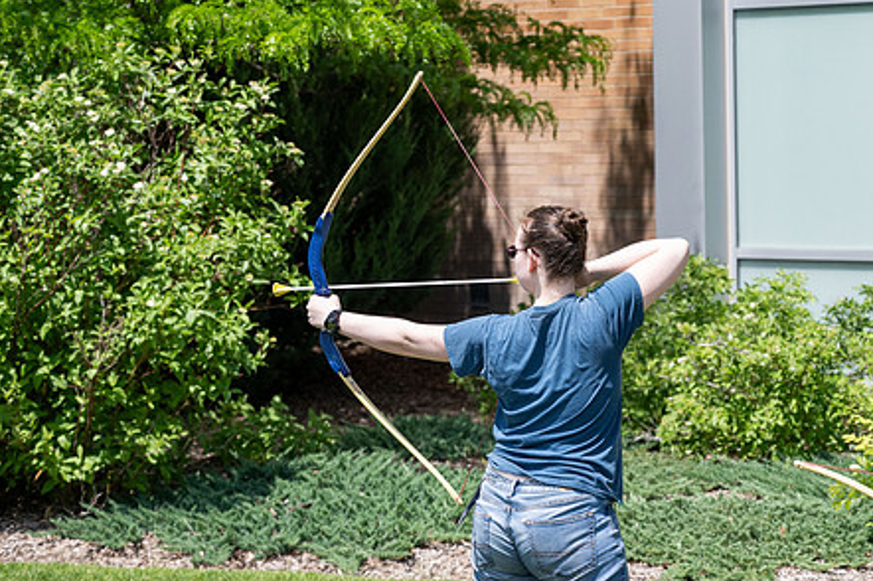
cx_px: 523
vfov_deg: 11.7
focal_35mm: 117
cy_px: 328
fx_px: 2835
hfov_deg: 17.5
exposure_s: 1/1600
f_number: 4
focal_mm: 70
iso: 250
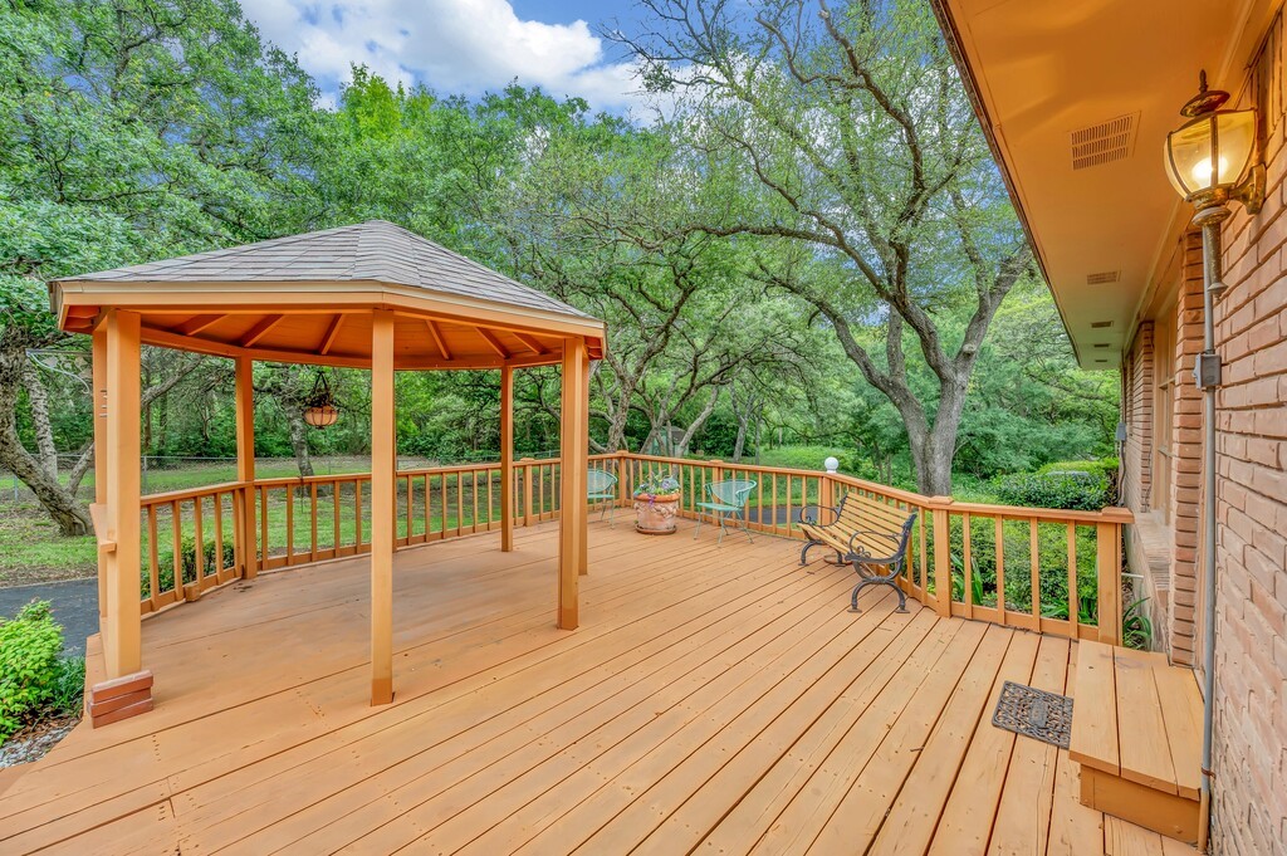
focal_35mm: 14
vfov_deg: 81.1
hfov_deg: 104.3
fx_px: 500
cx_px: 644
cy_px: 428
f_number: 8
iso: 200
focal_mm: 14
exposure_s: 1/50
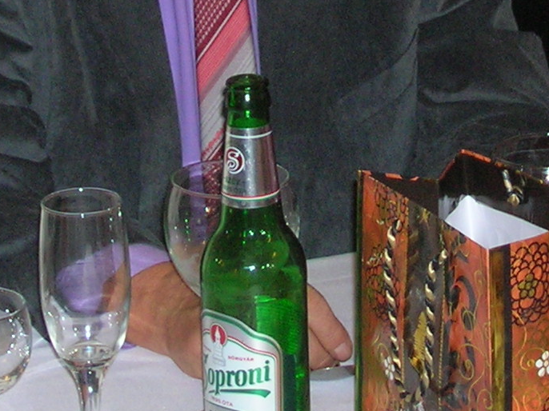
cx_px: 318
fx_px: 2854
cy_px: -59
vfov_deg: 8.2
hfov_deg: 11.0
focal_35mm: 180
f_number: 3.4
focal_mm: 9
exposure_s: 1/60.1
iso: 108
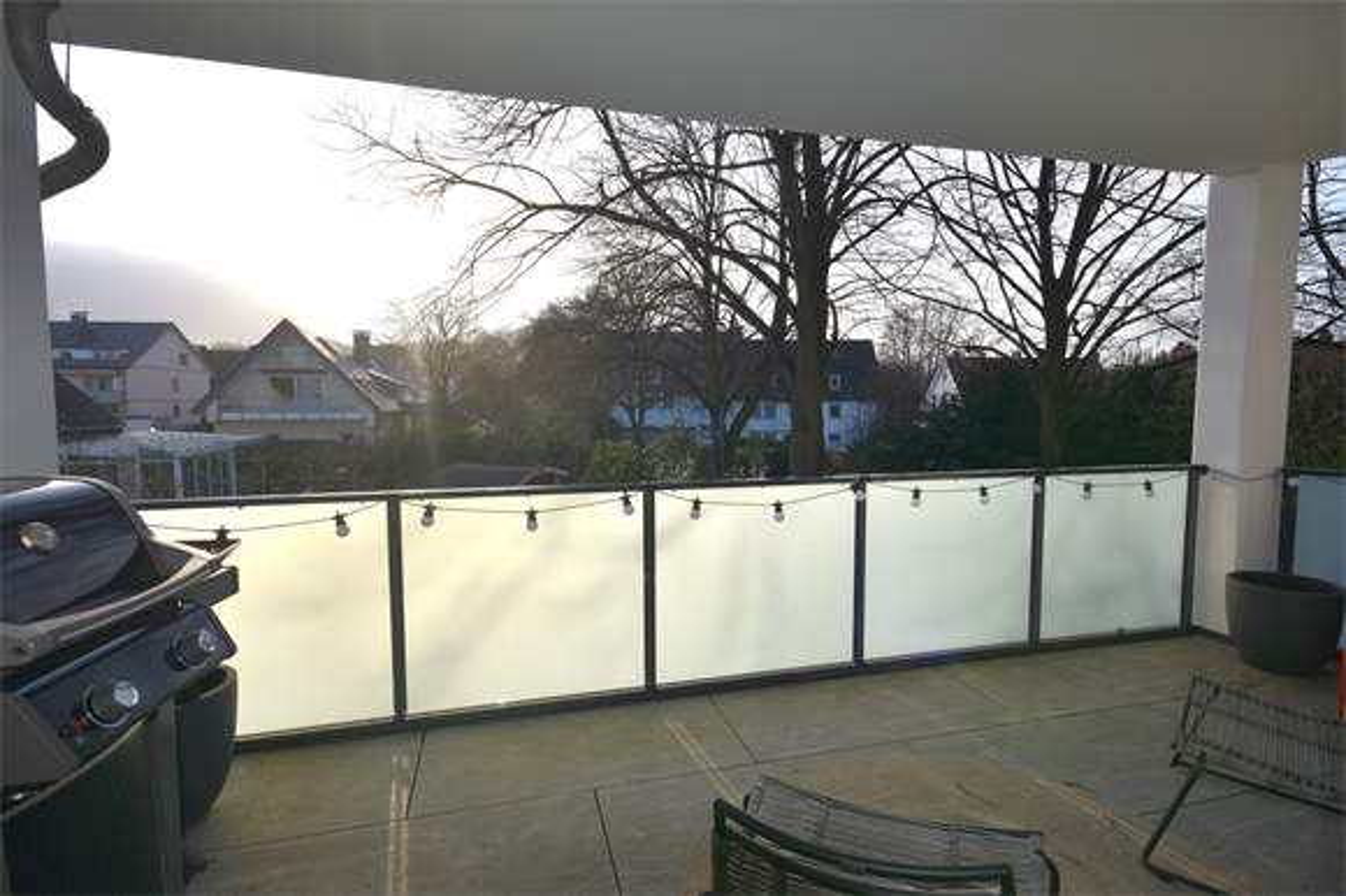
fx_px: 673
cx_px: 673
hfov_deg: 90.0
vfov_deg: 67.3
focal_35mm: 18
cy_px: 448
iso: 100
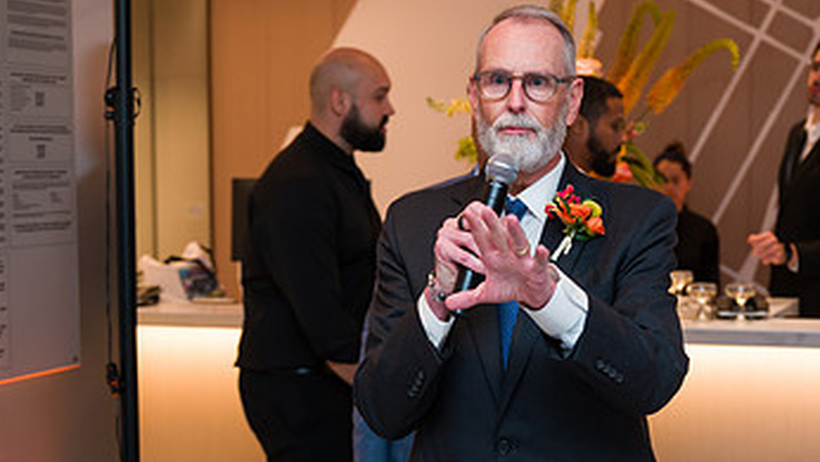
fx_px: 1610
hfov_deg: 28.5
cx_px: 485
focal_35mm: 74
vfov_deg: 16.3
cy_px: 301
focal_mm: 40
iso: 800
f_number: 3.2
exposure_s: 1/160
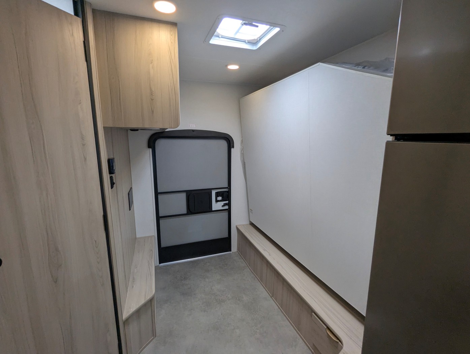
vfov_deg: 78.2
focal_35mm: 16
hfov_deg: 94.4
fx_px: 218
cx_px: 235
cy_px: 177
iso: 149
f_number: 2.2
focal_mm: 2.35
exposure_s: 1/176
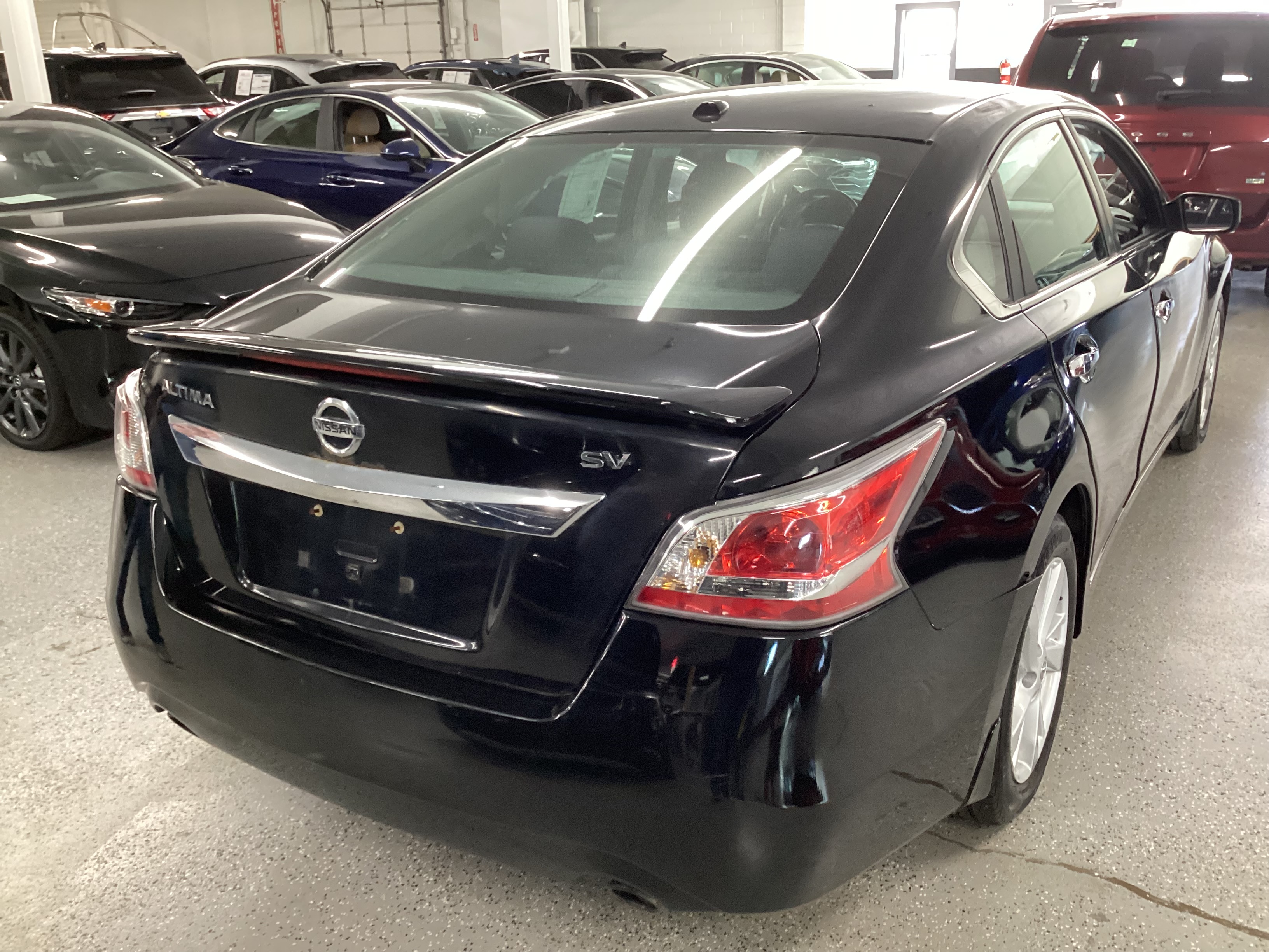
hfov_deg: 58.4
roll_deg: +0.6
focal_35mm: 31
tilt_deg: -21.9
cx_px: 634
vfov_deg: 45.4
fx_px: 1136
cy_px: 476
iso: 320
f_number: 2.4
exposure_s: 1/50
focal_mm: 3.3
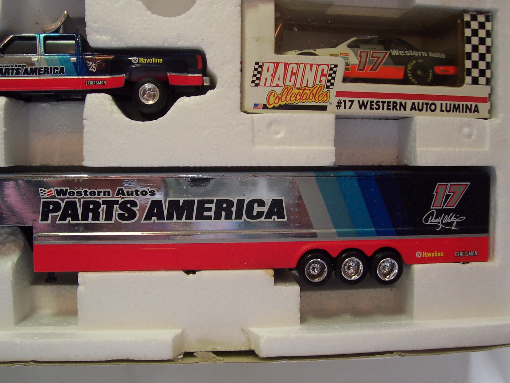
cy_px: 192
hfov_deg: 50.1
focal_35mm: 37
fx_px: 545
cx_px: 255
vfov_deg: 38.7
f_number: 2.8
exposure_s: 1/45
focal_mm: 5.6
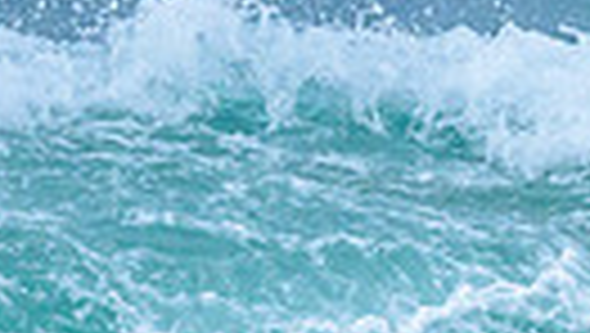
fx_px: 61639
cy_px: 843
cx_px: 551
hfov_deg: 0.5
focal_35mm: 3936
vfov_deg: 0.3
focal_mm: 800
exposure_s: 1/3200
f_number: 6.3
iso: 1800
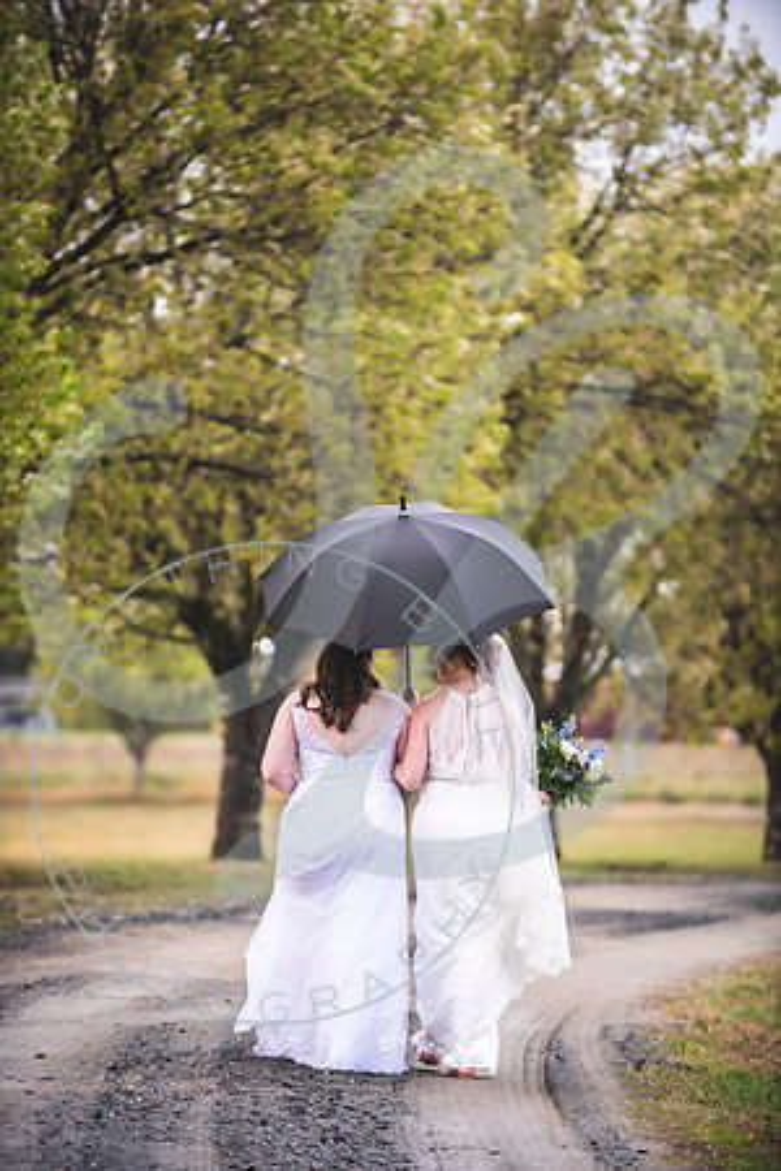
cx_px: 390
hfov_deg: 6.9
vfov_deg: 10.3
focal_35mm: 200
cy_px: 586
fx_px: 6508
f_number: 2.8
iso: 320
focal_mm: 200
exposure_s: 1/250
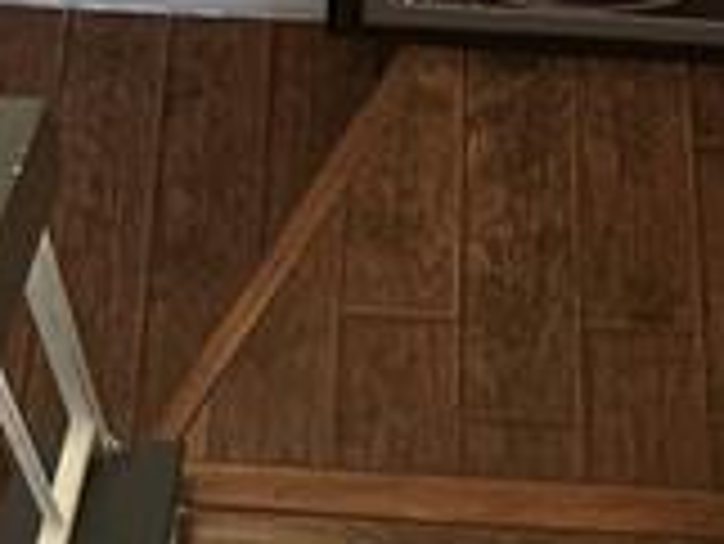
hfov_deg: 21.9
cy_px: 45
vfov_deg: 16.4
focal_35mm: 89
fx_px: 1863
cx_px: 274
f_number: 2.2
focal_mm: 2.22
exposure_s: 1/60
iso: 640
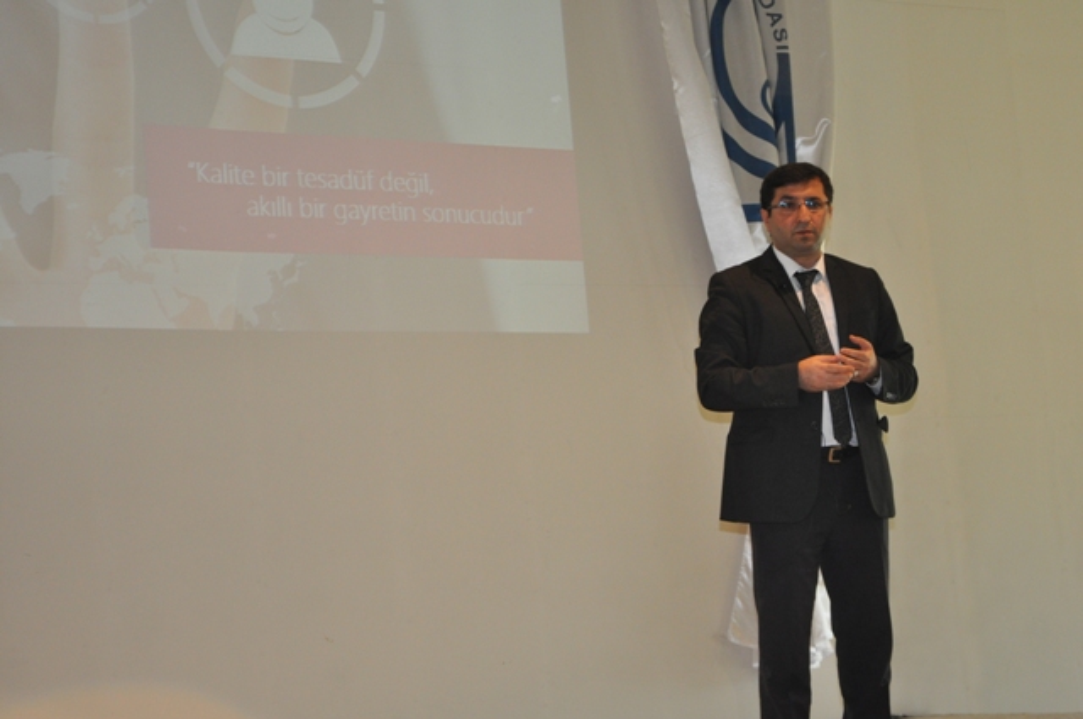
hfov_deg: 26.0
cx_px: 542
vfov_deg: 17.4
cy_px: 360
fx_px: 2344
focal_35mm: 78
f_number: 4.5
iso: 800
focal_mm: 52
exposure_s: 1/60
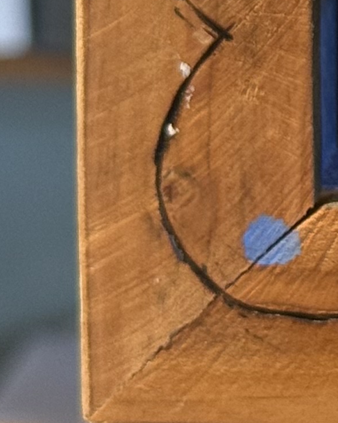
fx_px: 3202
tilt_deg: -1.8
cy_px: -233
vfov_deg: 7.4
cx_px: 775
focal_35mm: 256
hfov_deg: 5.8
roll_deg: -0.6
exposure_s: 1/60
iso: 80
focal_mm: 6.76
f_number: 1.78
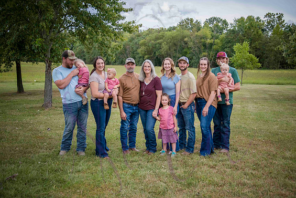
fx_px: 321
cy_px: 99
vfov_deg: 34.2
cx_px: 151
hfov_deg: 49.5
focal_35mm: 39
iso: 400
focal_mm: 38
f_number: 4.5
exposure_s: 1/500
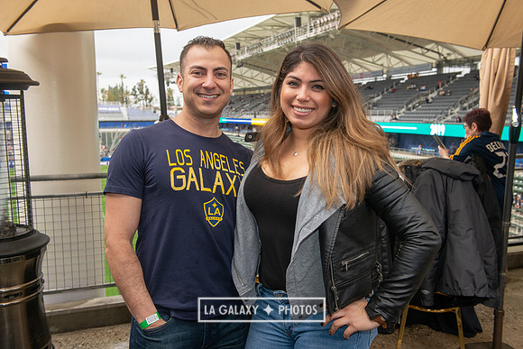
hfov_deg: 54.4
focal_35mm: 35
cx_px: 262
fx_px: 509
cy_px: 174
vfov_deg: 37.9
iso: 500
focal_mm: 35
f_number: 7.1
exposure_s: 1/200
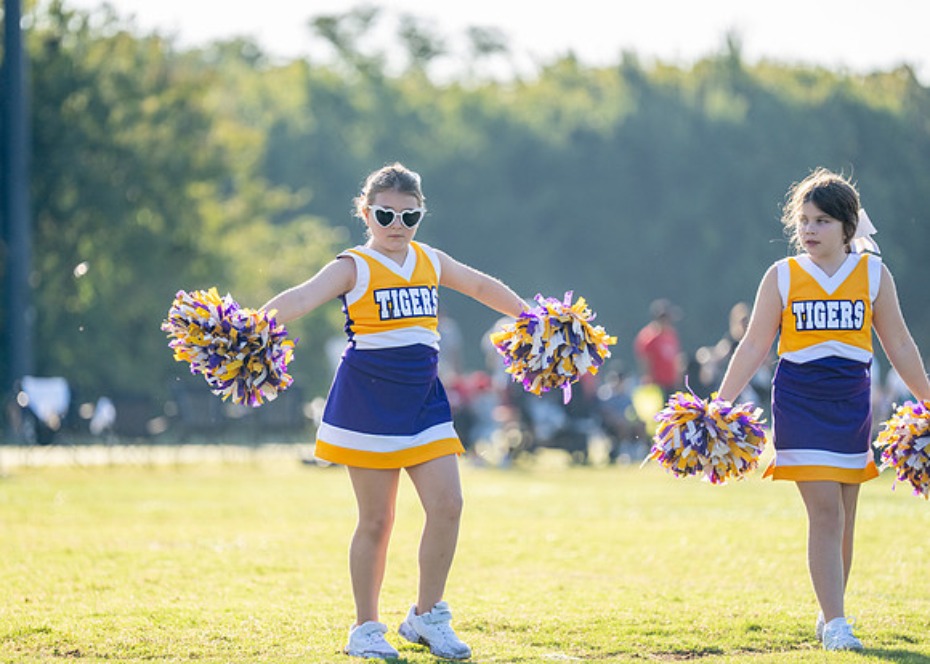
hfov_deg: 9.7
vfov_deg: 7.0
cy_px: 335
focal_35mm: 206
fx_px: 5452
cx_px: 410
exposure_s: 1/2000
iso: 400
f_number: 2.8
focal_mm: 182
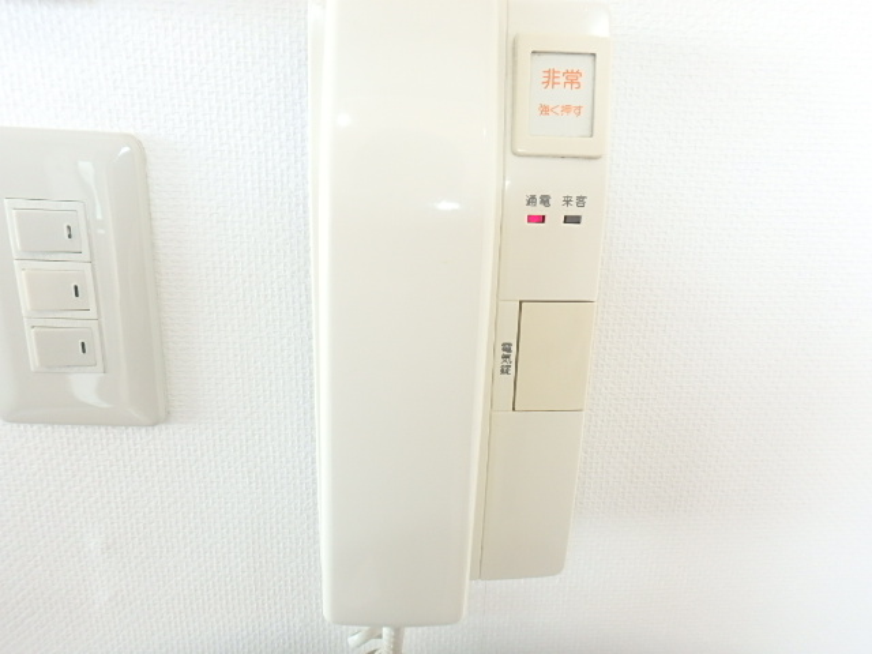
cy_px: 327
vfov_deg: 63.4
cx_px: 436
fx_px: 529
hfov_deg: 79.0
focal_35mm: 21
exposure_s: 1/30
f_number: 3.5
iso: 320
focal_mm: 3.7
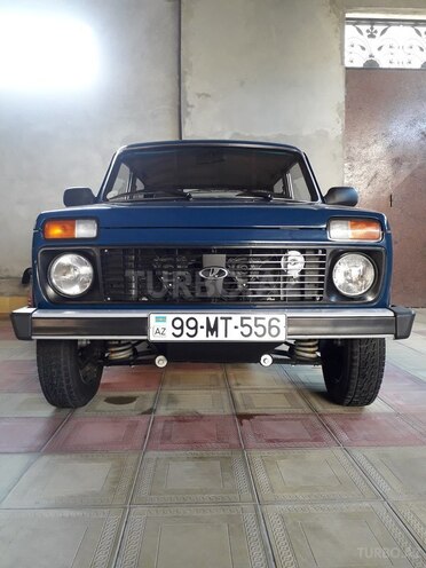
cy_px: 284
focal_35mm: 27
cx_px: 213
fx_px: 443
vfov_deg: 65.3
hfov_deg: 51.4
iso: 160
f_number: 1.9
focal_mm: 3.6
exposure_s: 1/50
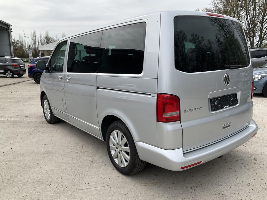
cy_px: 100
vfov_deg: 48.2
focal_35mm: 29
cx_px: 134
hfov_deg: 61.7
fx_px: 224
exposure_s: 1/1451
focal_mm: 3
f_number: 1.8
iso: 25
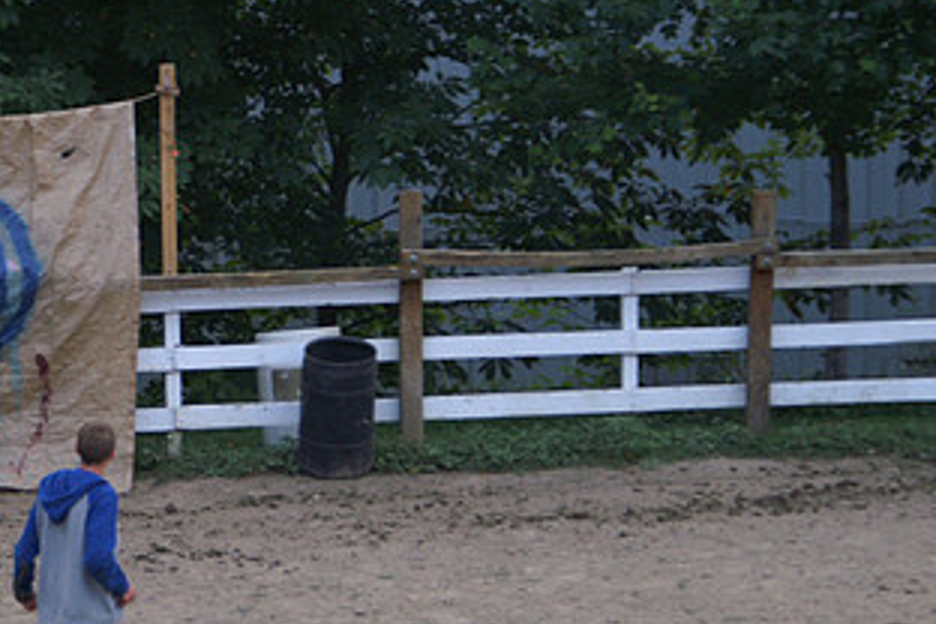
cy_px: 516
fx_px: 5070
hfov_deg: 10.5
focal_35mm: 195
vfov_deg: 7.0
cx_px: 78
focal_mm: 70
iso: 400
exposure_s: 1/80
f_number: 5.6
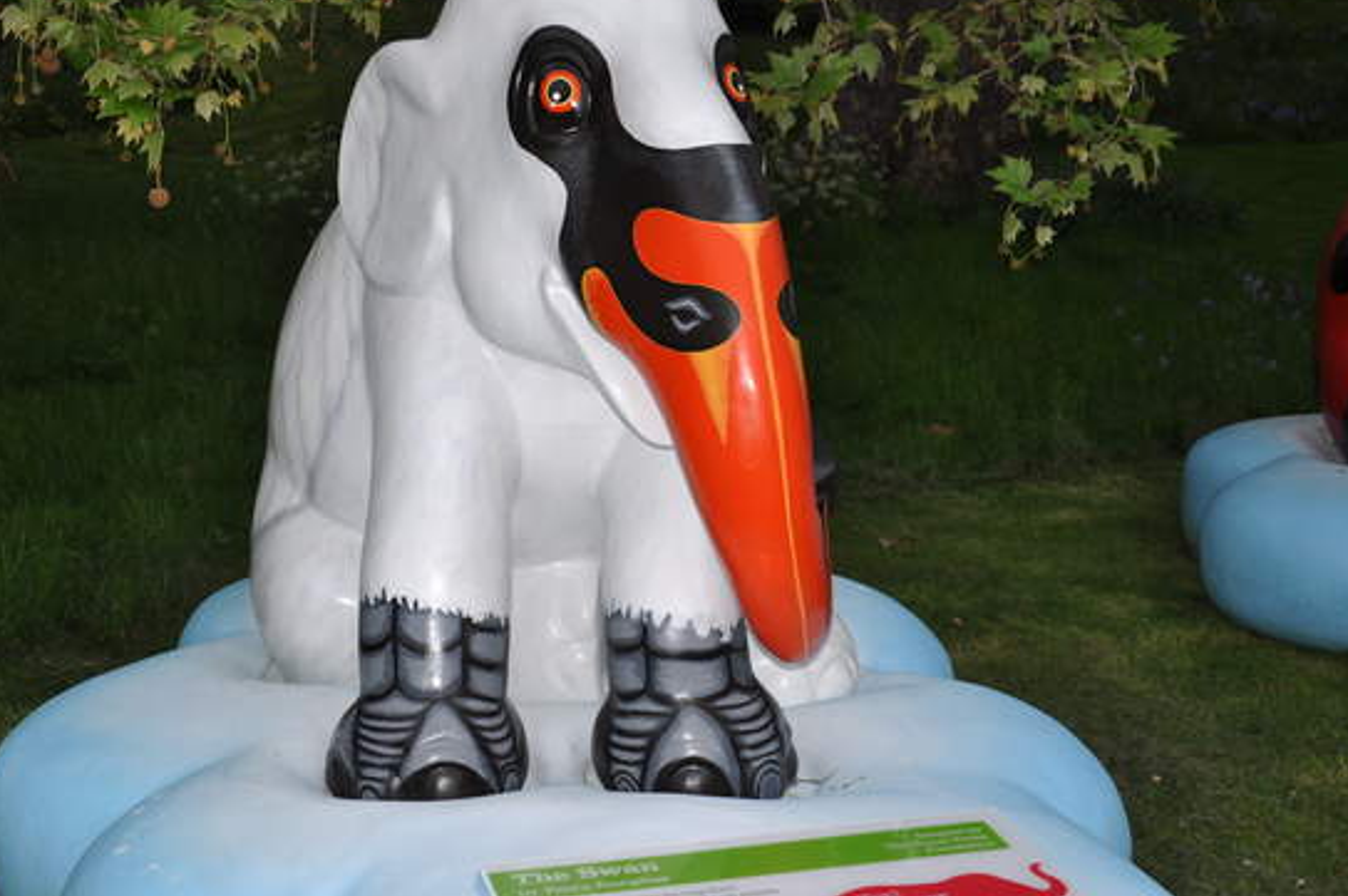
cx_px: 581
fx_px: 1983
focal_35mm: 53
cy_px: 371
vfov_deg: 25.4
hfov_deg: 37.5
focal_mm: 30
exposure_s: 1/60
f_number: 4.2
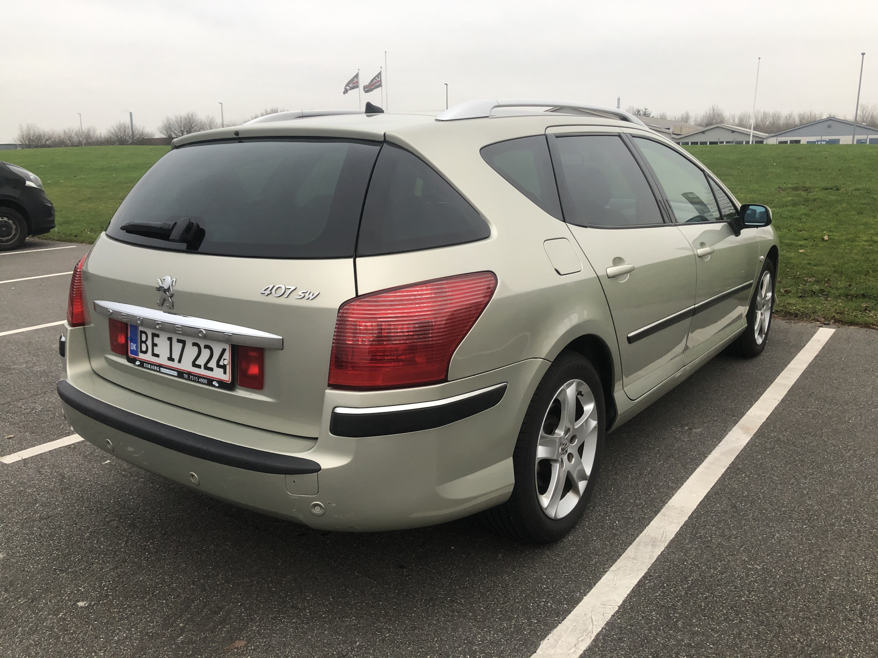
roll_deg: -0.8
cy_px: 329
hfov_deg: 63.4
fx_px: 710
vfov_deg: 49.7
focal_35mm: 28
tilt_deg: -11.2
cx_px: 439
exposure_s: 1/120
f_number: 1.8
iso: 64
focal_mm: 3.99
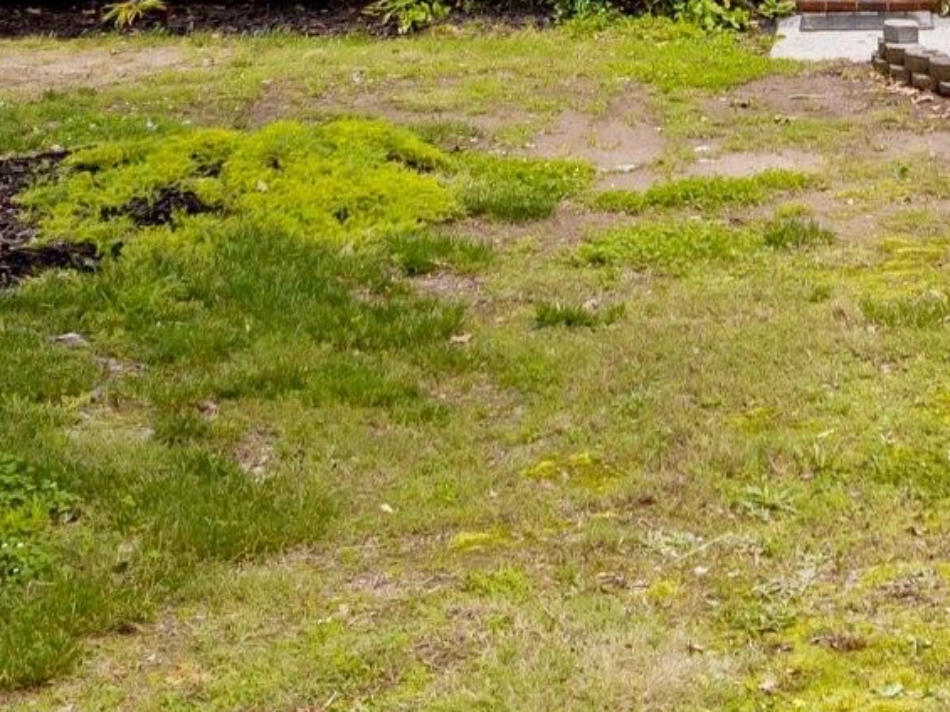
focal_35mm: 87
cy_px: -403
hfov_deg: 21.9
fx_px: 2386
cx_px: 893
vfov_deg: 15.4
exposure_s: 1/1600
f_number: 2.8
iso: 290
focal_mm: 12.29
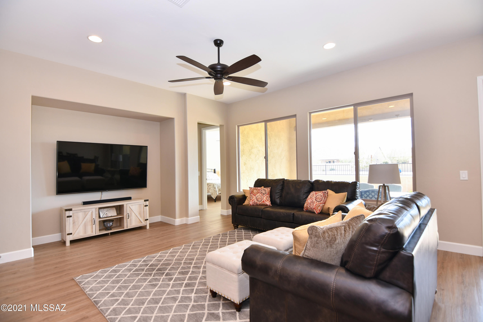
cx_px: 242
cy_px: 161
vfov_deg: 73.7
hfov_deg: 96.7
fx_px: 215
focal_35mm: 16
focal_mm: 11
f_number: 4.5
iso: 200
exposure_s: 1/80
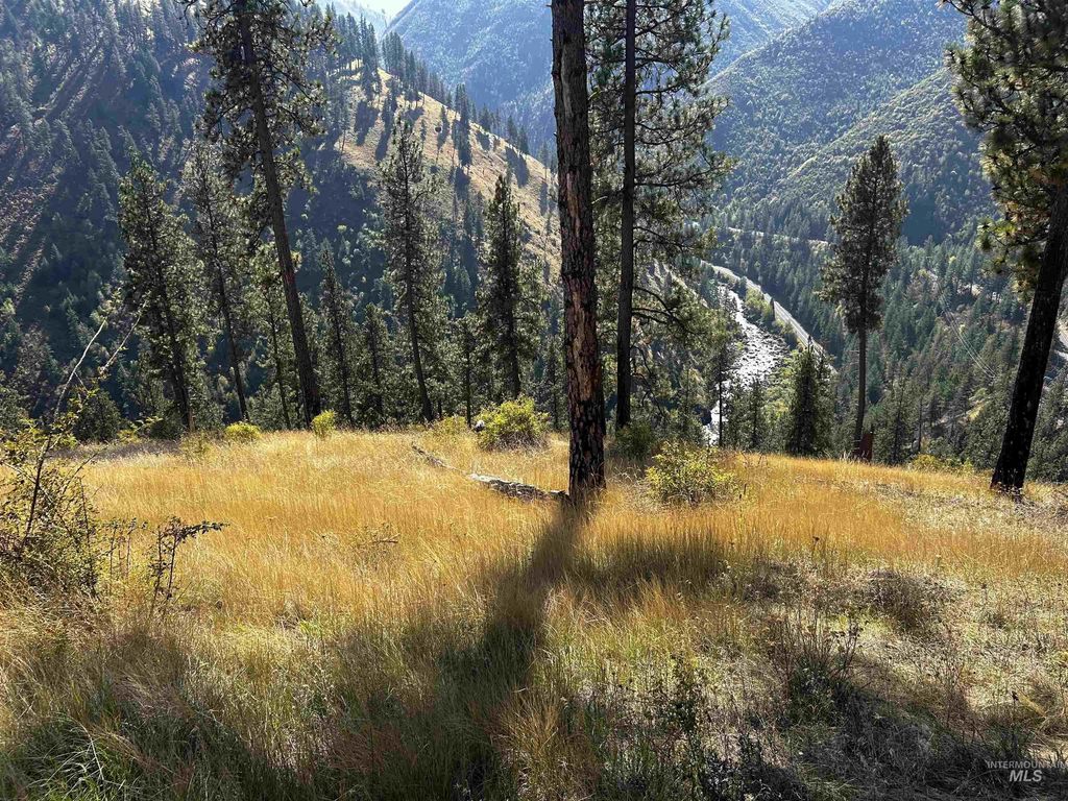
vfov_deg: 53.1
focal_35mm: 26
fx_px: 802
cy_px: 400
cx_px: 534
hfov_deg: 67.3
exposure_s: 1/1431
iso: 50
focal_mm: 5.7
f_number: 1.5
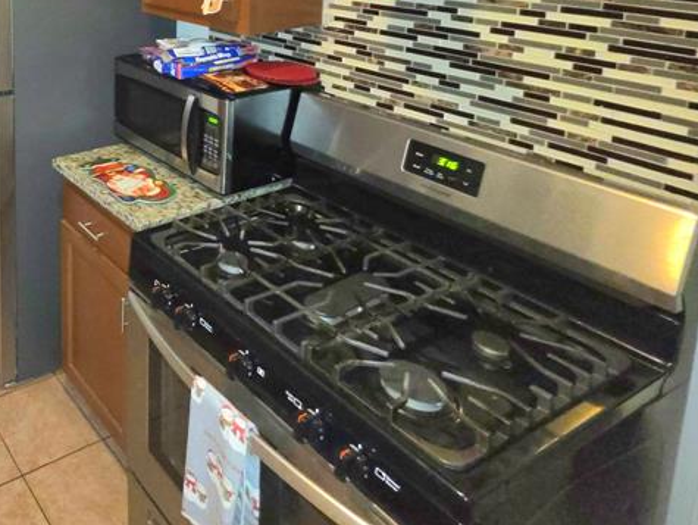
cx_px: -31
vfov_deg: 43.3
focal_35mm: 28
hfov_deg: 49.1
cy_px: 9
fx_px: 565
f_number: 1.9
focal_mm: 2.2
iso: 400
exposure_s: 1/30
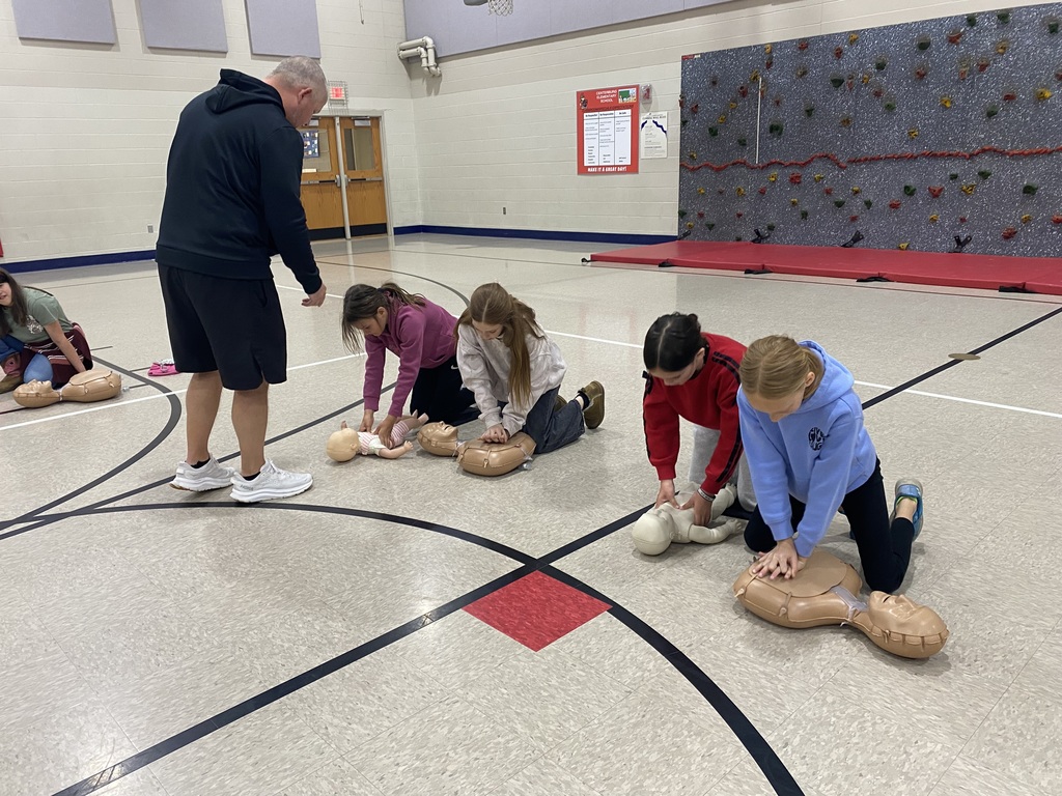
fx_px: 798
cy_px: 398
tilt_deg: -17.0
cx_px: 531
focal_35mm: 26
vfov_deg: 53.1
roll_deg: +2.5
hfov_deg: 67.3
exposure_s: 1/60
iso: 100
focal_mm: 4.25
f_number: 1.8
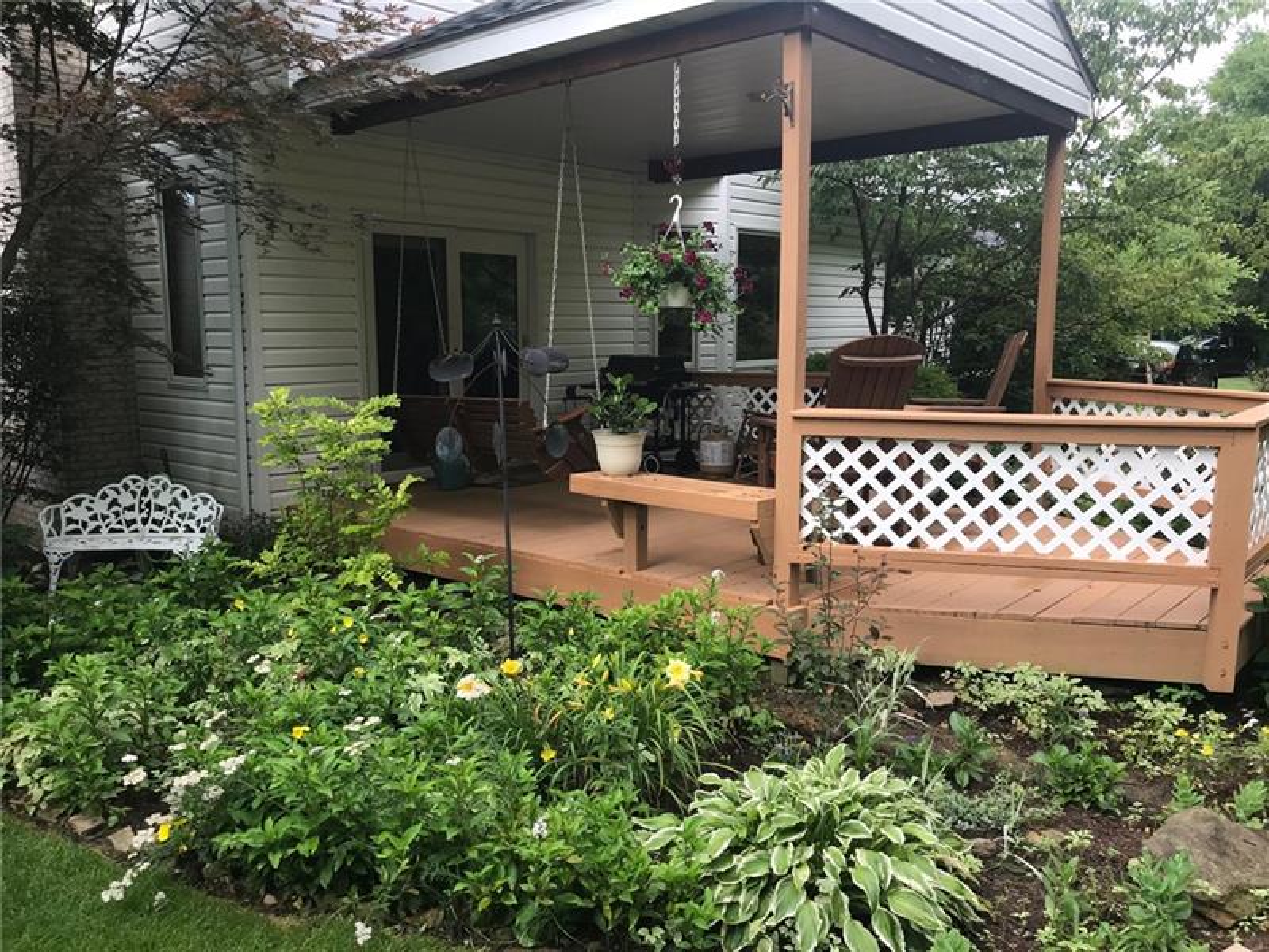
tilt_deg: -7.6
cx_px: 634
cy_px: 476
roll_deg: +0.8
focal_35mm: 28
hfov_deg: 63.4
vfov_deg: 49.7
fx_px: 1026
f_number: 1.8
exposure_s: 1/318
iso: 20
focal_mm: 3.99
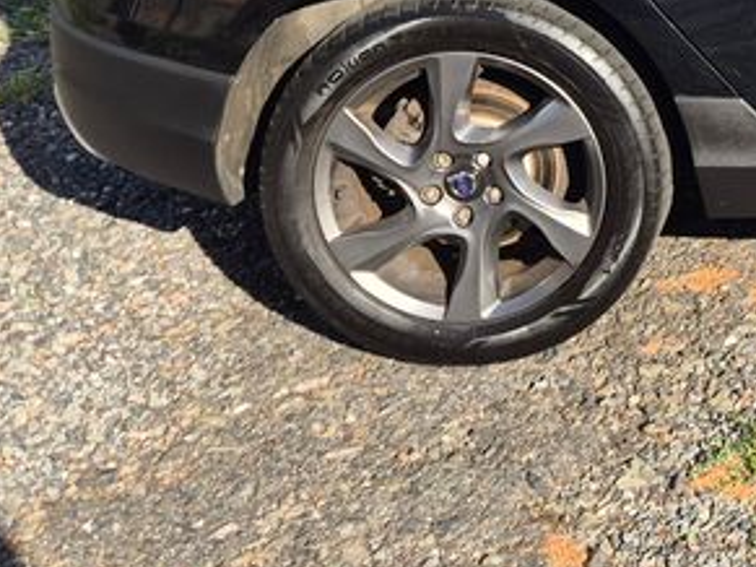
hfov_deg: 20.8
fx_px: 1768
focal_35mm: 81
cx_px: 1115
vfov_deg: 16.6
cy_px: -270
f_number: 1.8
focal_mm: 5.4
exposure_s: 1/876
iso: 25
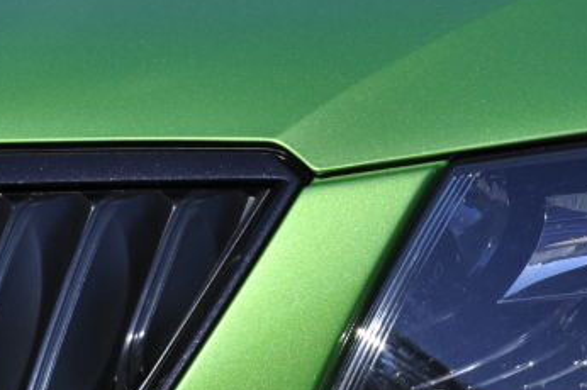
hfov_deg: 9.7
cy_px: 93
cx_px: 436
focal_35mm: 213
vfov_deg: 6.4
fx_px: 3470
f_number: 14
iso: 200
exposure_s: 1/200
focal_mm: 48
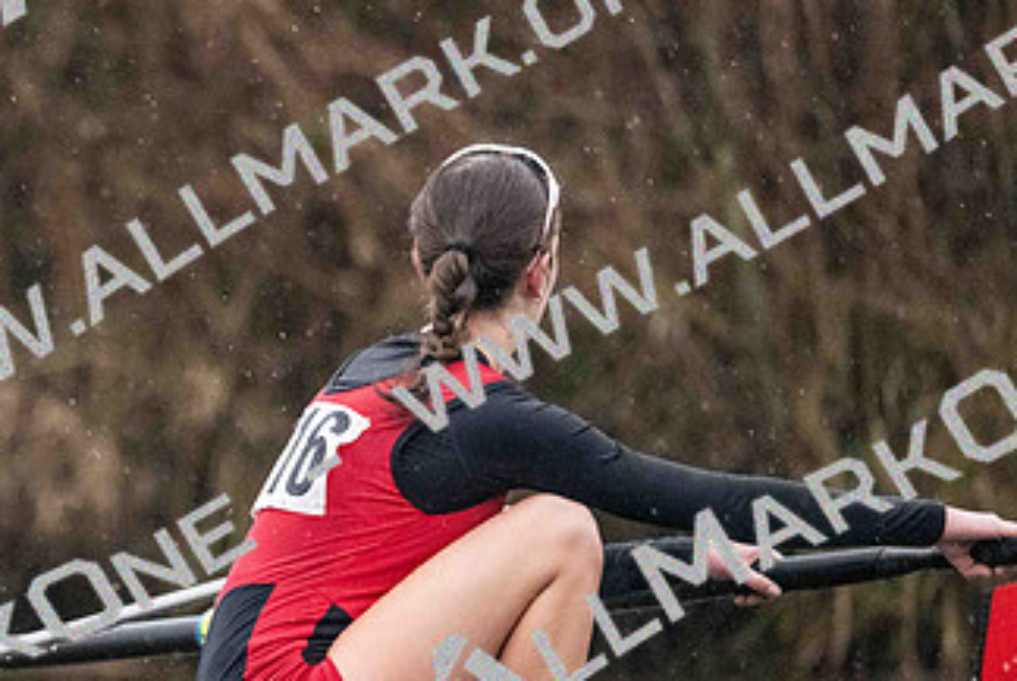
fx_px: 20226
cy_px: 485
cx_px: 163
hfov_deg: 2.9
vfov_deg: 1.9
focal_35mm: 715
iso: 12800
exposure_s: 1/1600
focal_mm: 400
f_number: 4.5
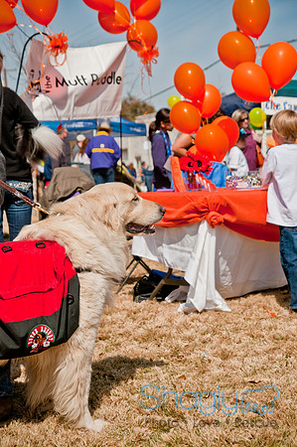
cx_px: 148
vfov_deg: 27.0
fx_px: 930
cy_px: 224
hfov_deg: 18.1
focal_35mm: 75
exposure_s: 1/4000
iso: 400
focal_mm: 50
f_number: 5
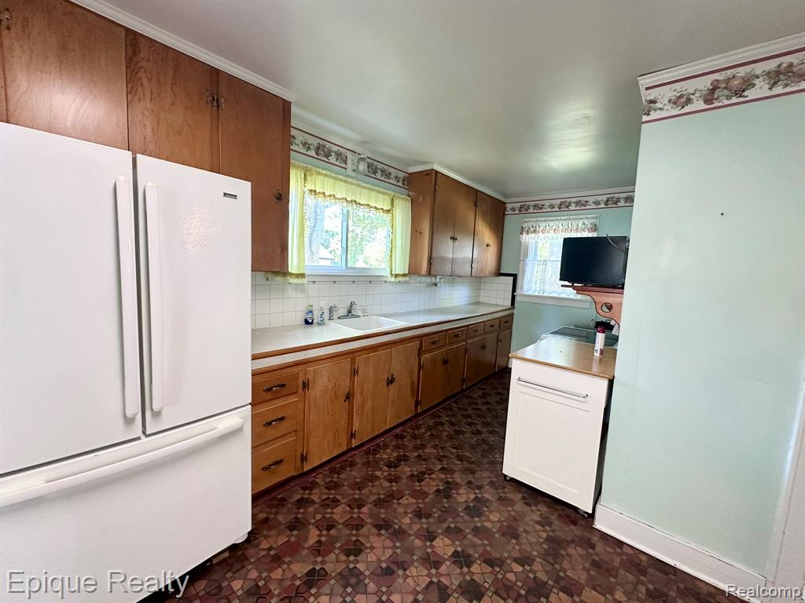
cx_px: 402
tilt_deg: -5.9
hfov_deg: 102.1
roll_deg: -2.9
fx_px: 326
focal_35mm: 14
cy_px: 302
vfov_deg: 85.7
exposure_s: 1/60
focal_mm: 2.22
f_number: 2.2
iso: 400
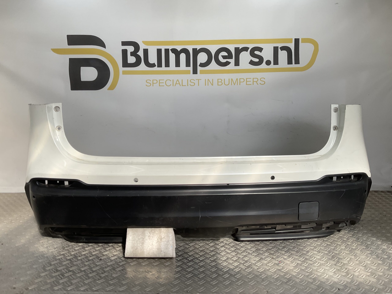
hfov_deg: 61.7
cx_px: 196
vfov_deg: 48.2
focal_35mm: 29
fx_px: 328
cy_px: 147
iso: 16
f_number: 1.8
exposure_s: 1/700
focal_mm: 3
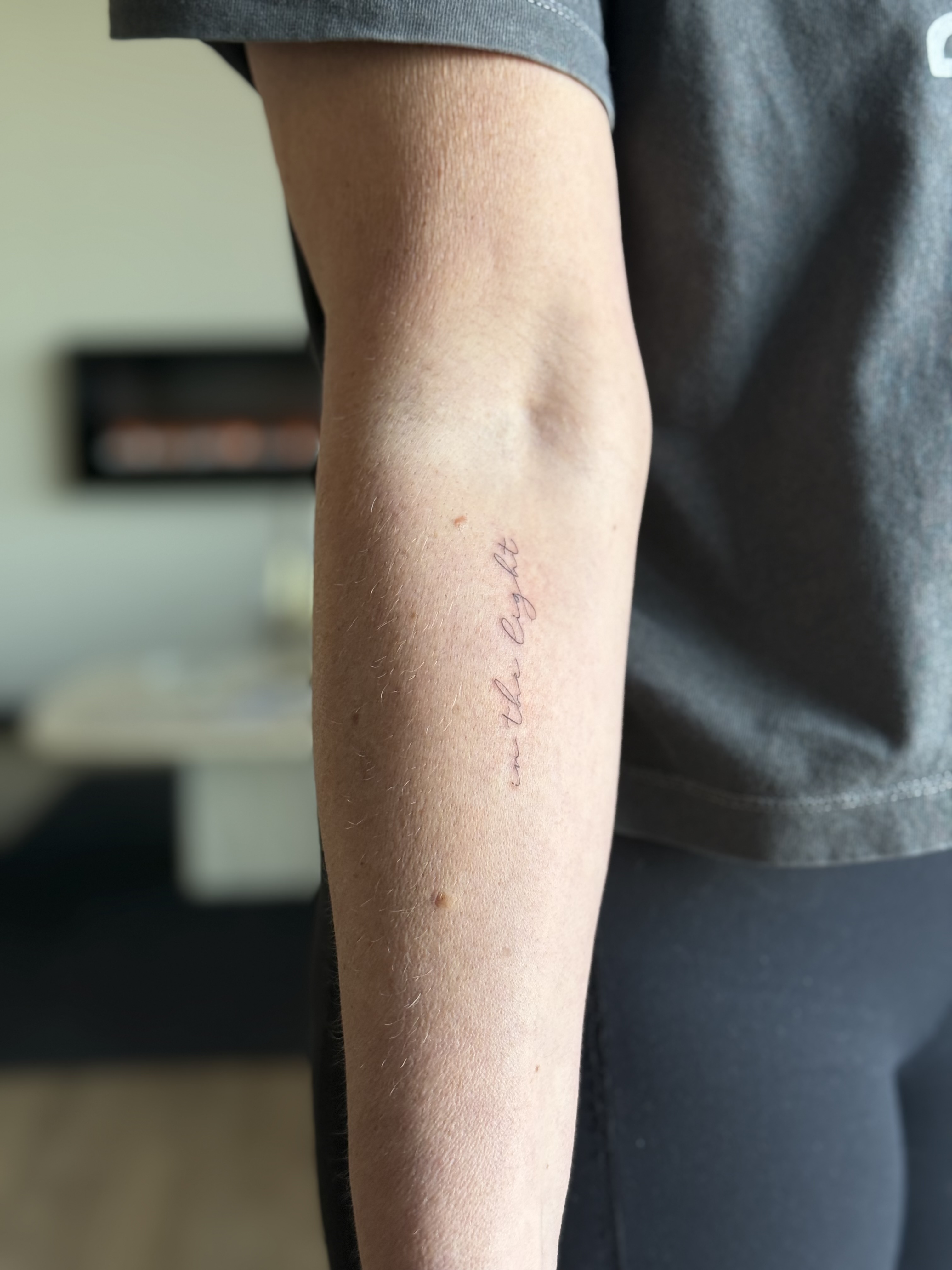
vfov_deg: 39.7
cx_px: 476
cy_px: 635
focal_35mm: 48
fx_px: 1760
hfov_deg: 30.3
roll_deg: +0.6
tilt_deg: -7.2
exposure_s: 1/60
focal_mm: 6.76
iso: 64
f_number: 1.78
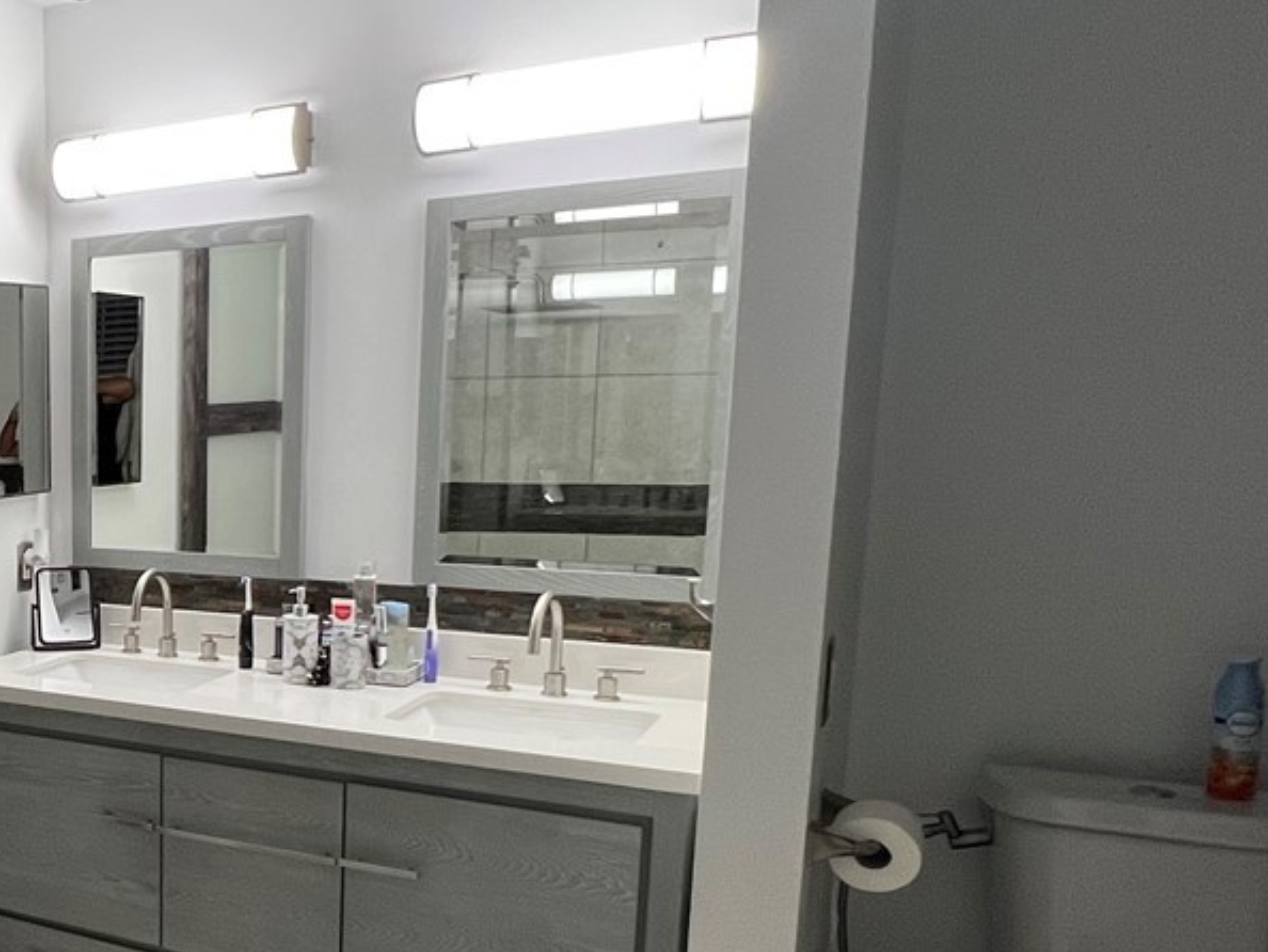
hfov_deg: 43.3
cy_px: 632
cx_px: -62
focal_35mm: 35
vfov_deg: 40.2
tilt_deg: -10.5
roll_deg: +0.9
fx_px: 1283
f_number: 1.8
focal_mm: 1.57
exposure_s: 1/120
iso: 160
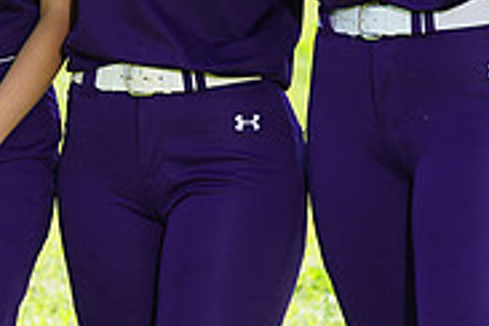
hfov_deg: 3.5
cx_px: -102
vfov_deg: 2.3
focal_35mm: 585
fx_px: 7946
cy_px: -131
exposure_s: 1/200
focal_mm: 185
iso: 200
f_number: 9
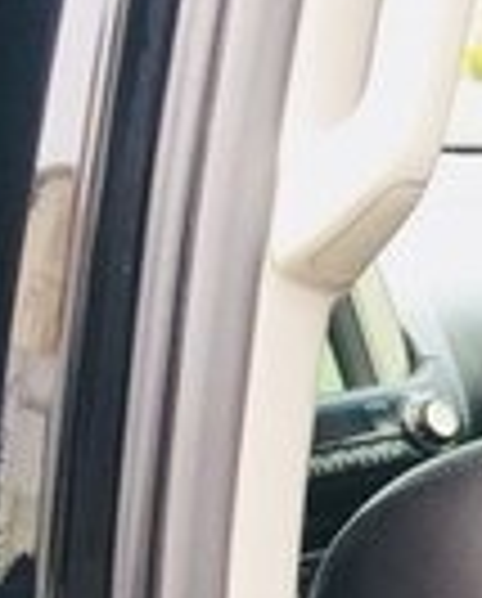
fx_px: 2488
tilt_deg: -22.0
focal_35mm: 140
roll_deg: -1.3
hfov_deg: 9.8
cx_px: 1153
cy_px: 1014
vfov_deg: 12.7
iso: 32
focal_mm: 4.15
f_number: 2.2
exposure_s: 1/109
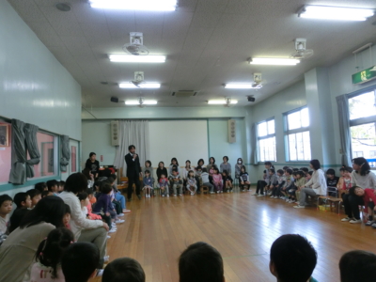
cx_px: 188
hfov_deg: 71.6
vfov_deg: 56.8
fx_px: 261
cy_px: 141
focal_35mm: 24
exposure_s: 1/125
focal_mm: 4.24
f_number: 3
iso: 160
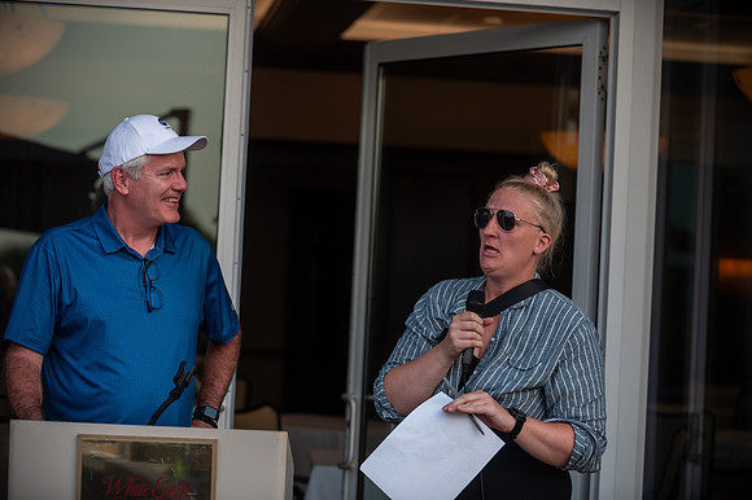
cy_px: 250
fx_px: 1881
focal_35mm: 90
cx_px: 376
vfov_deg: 15.2
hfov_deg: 22.6
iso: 250
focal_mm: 90
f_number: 2.8
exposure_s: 1/500
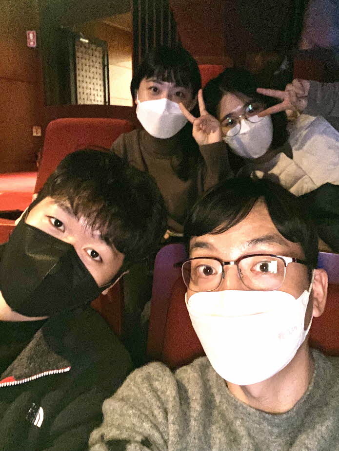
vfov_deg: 60.0
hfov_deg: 46.8
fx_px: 392
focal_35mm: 30
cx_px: 170
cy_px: 226
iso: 250
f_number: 2.2
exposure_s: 1/16
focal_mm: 2.71
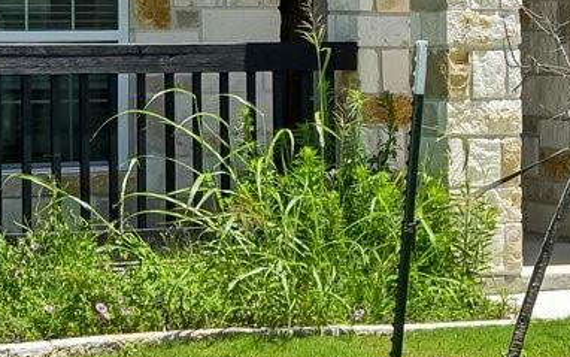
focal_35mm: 153
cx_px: 364
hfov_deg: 13.7
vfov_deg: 8.5
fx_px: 2377
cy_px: 37
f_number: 6.7
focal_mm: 19
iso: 100
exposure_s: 1/500
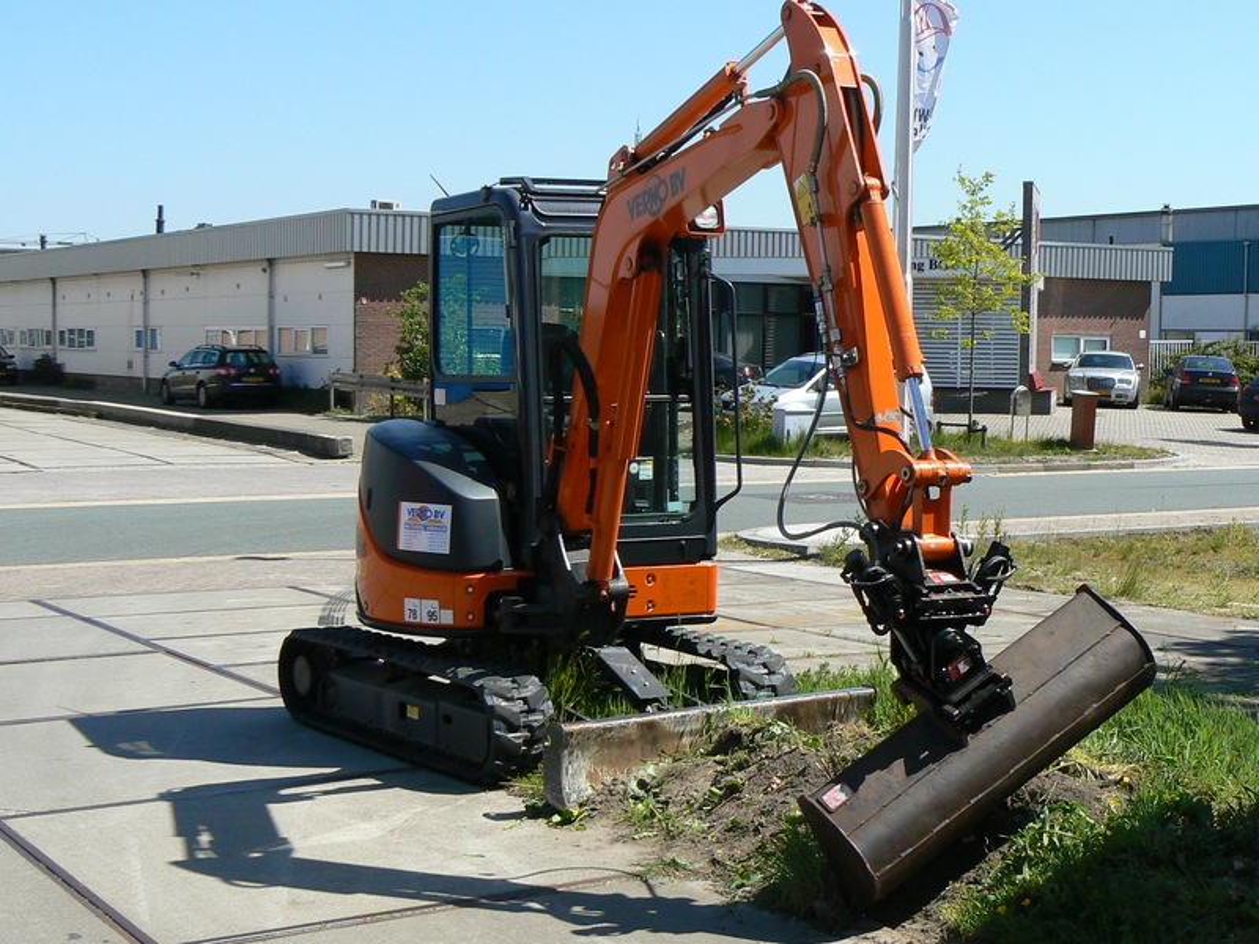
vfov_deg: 26.1
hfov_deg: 34.3
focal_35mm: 56
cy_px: 472
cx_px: 630
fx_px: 2037
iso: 100
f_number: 4
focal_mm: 7.6
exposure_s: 1/1300
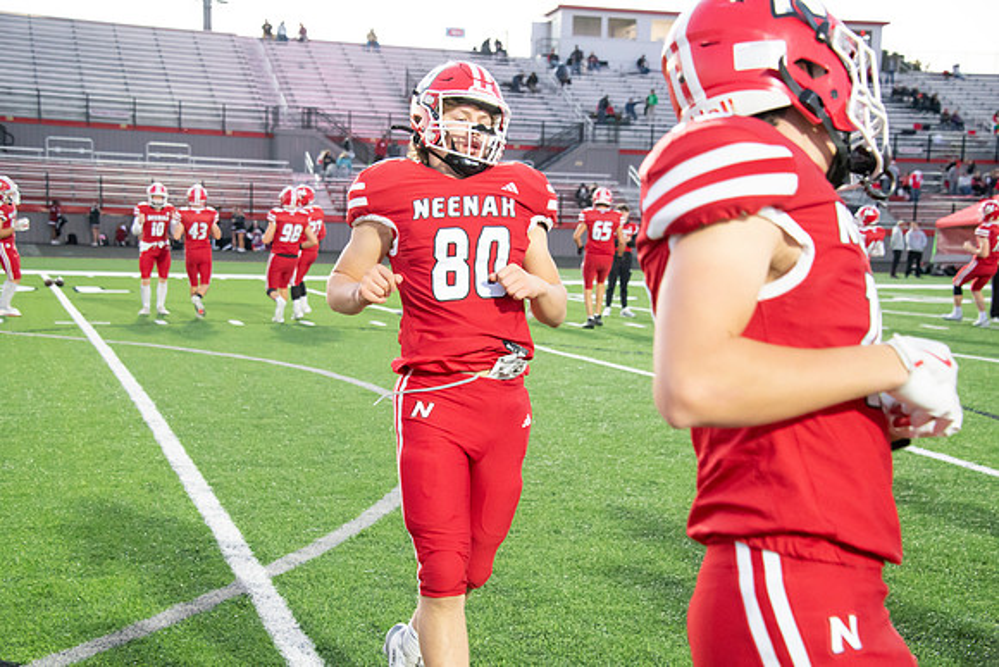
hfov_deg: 34.5
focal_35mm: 58
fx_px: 1610
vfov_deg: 23.4
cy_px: 334
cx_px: 500
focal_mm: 58
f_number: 5.6
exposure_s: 1/320
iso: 8000
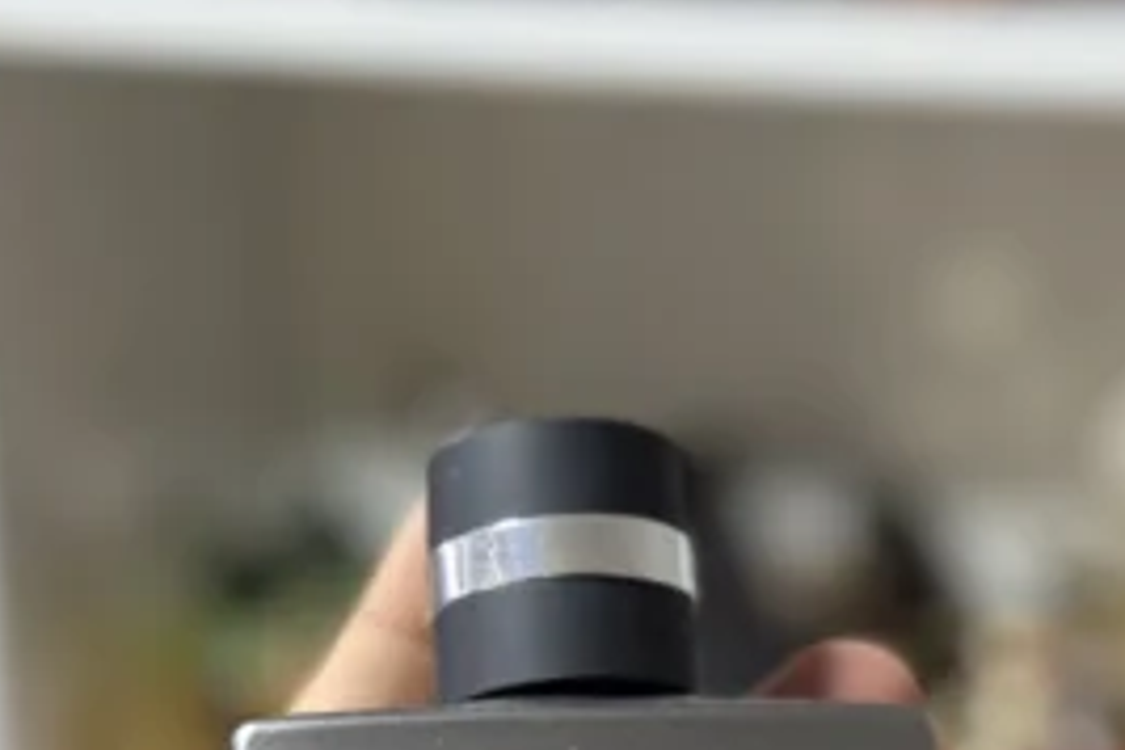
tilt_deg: -22.9
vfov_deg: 12.5
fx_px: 3343
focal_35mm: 107
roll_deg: +0.0
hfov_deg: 19.1
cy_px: 925
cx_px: 522
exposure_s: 1/50
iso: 200
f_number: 1.78
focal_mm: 6.76
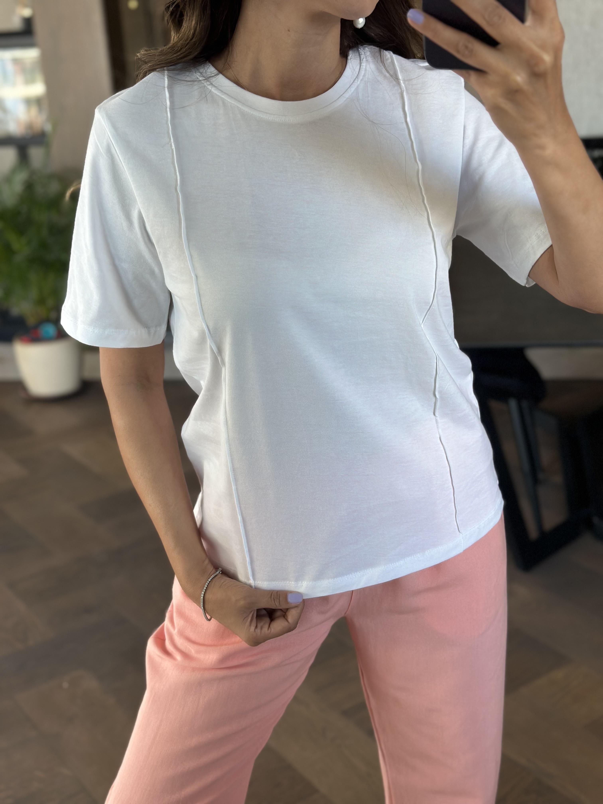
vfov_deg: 39.7
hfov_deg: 30.3
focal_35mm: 48
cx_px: 302
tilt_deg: -25.9
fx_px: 1115
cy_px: 402
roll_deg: +4.3
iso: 125
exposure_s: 1/100
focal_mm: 6.86
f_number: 1.78
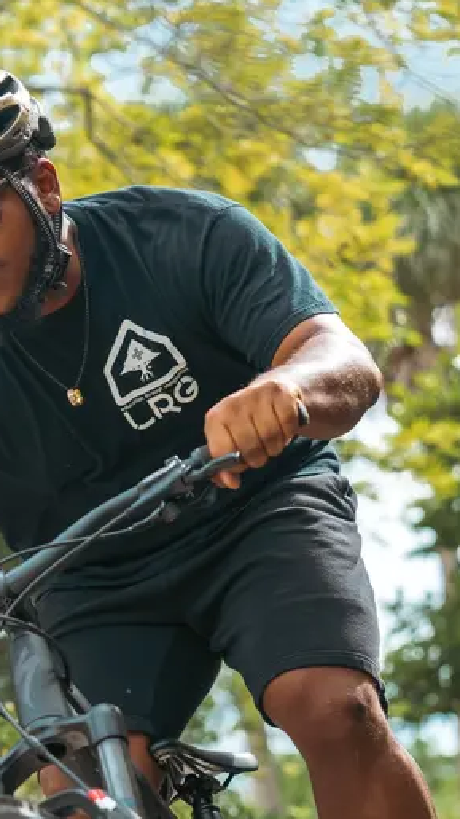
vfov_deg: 18.8
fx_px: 2473
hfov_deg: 10.6
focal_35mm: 114
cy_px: 462
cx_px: 96
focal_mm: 70
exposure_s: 1/1600
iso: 250
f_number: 2.8
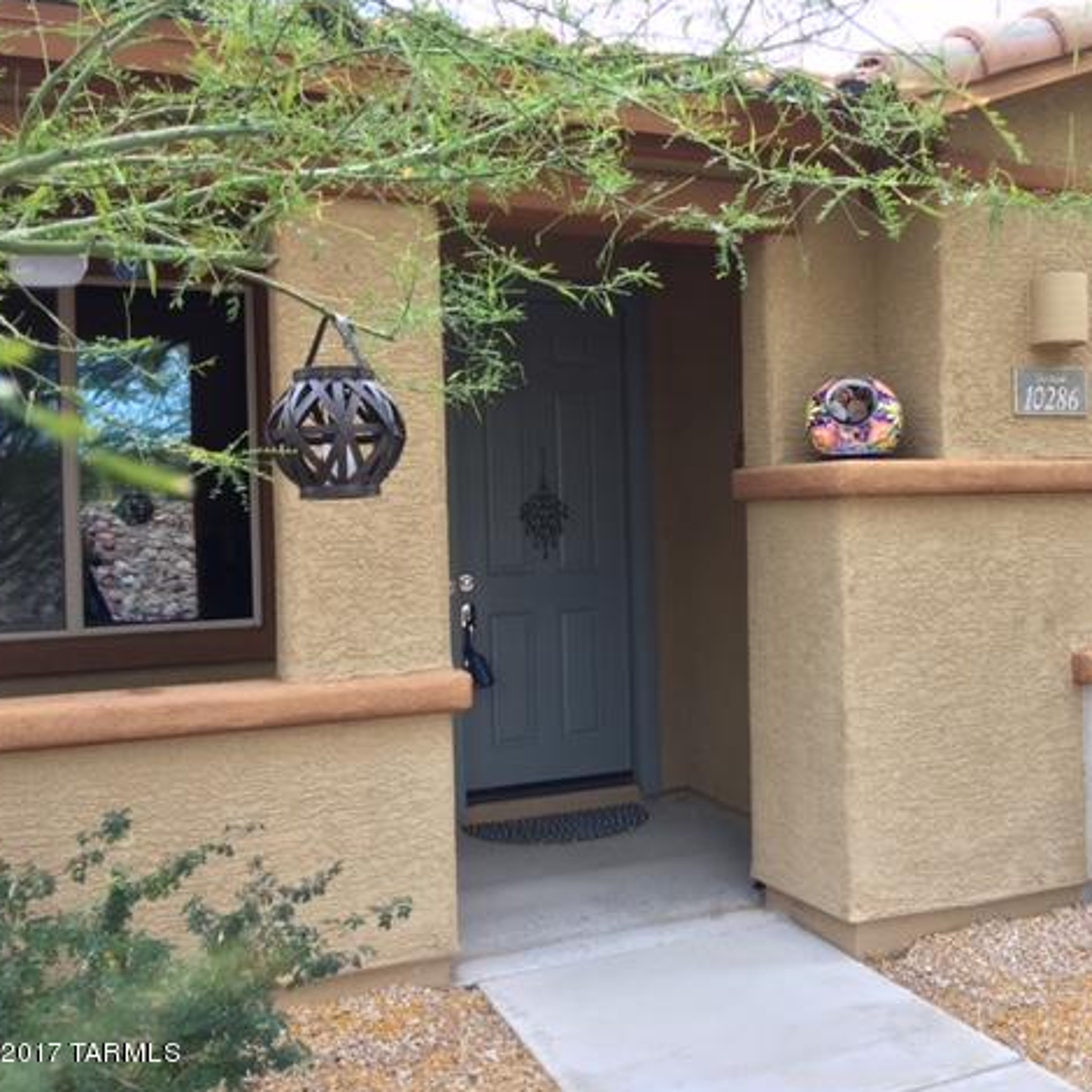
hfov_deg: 46.6
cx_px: 710
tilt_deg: -0.8
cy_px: 540
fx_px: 1249
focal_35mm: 35
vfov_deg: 47.2
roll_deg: +0.0
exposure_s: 1/127
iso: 32
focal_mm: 4.15
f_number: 2.2
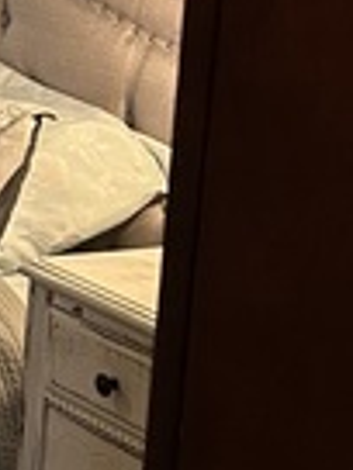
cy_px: -5
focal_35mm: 118
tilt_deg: -8.8
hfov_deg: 10.7
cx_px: -498
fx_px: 1604
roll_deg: -1.6
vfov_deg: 16.3
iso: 200
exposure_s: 1/60
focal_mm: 6.86
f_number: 1.78
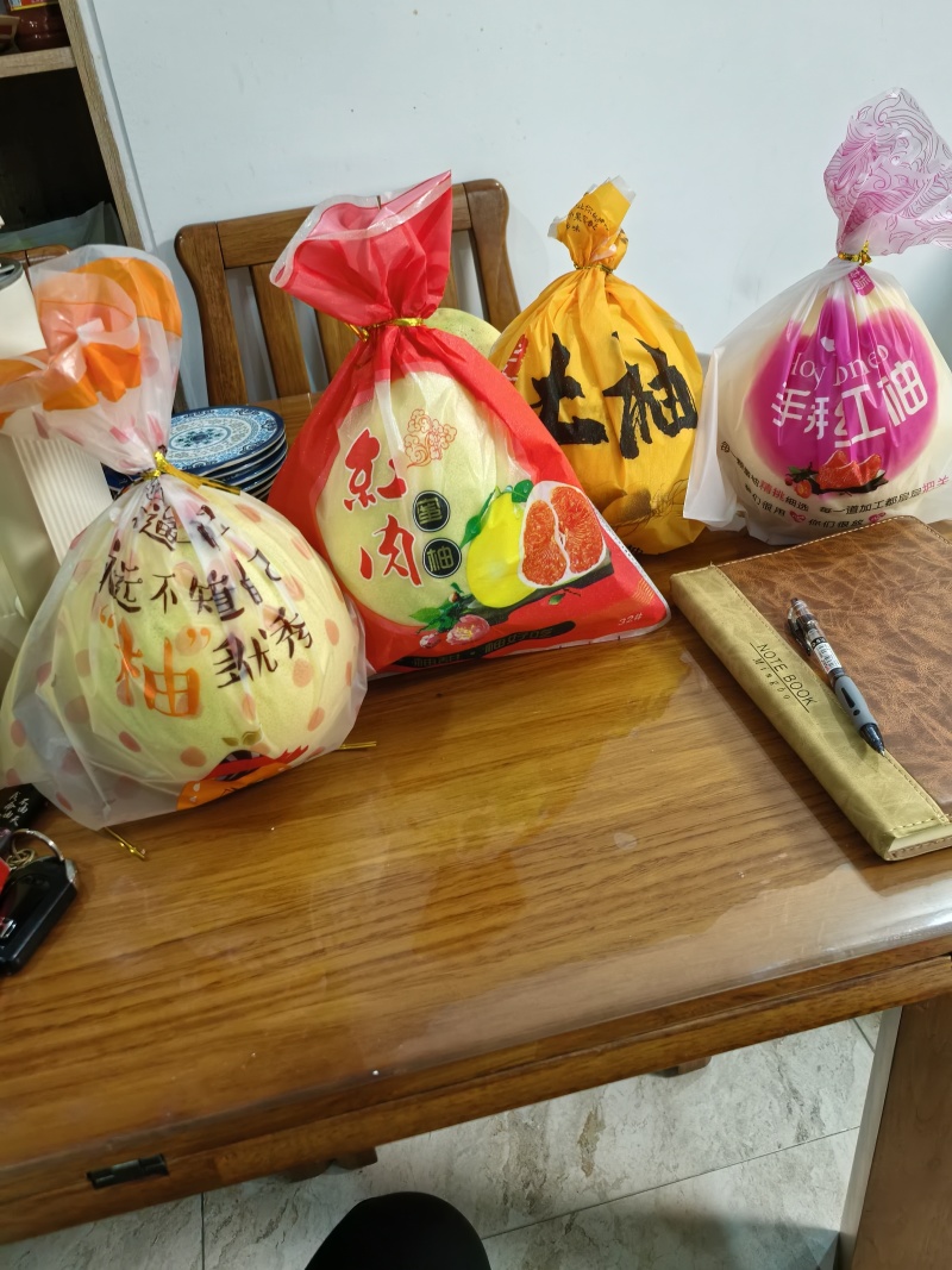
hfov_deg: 51.3
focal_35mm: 27
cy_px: 635
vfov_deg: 65.3
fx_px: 990
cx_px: 476
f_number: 2
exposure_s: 1/50
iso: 200
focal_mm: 5.75
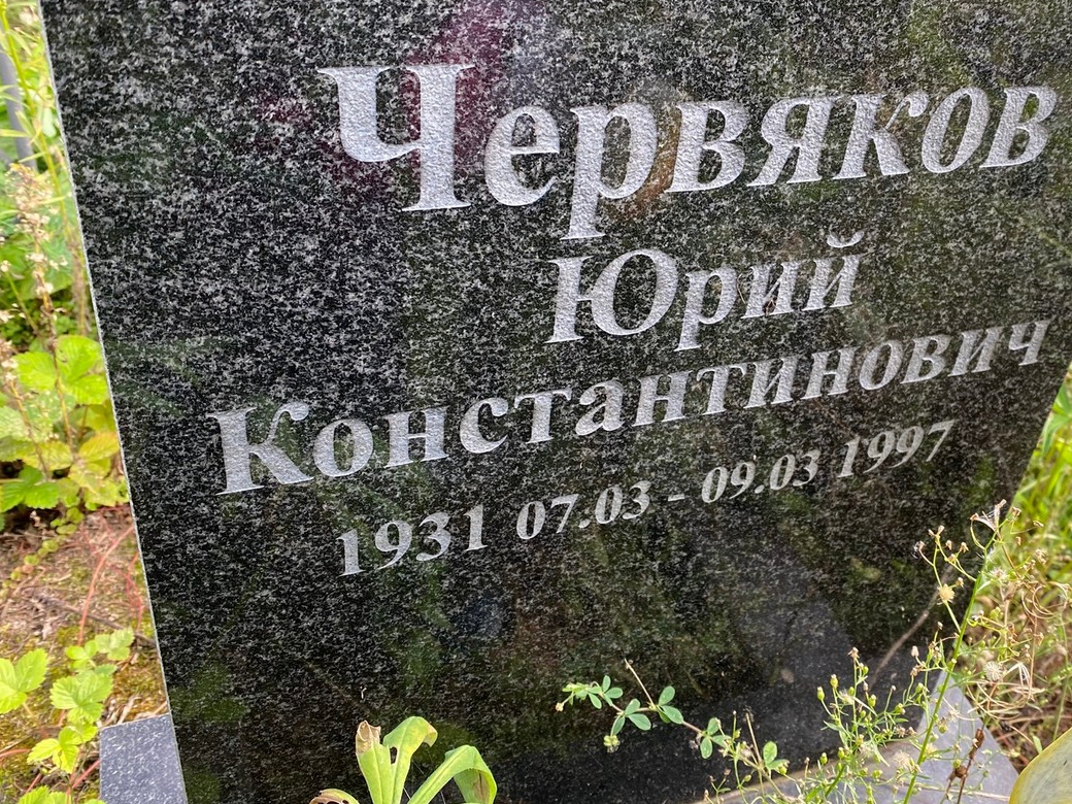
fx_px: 1115
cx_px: 686
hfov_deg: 50.7
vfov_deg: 39.6
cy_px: 355
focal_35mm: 36
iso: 32
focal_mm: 4.25
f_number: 1.8
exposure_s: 1/121
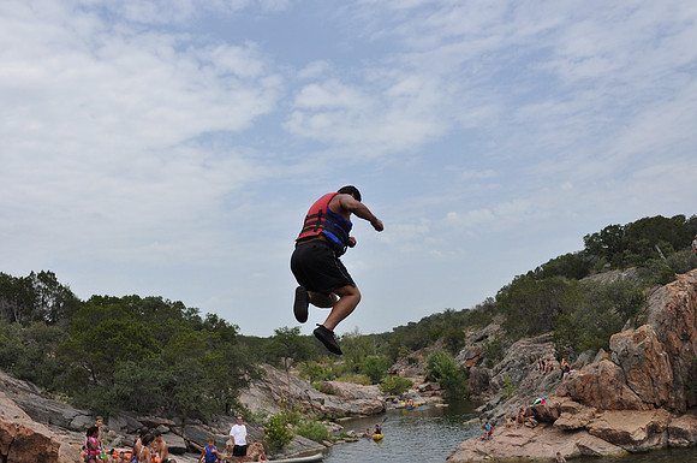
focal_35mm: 36
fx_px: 696
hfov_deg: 53.2
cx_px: 348
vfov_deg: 36.8
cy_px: 232
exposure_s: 1/2000
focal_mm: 24
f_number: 9
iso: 640
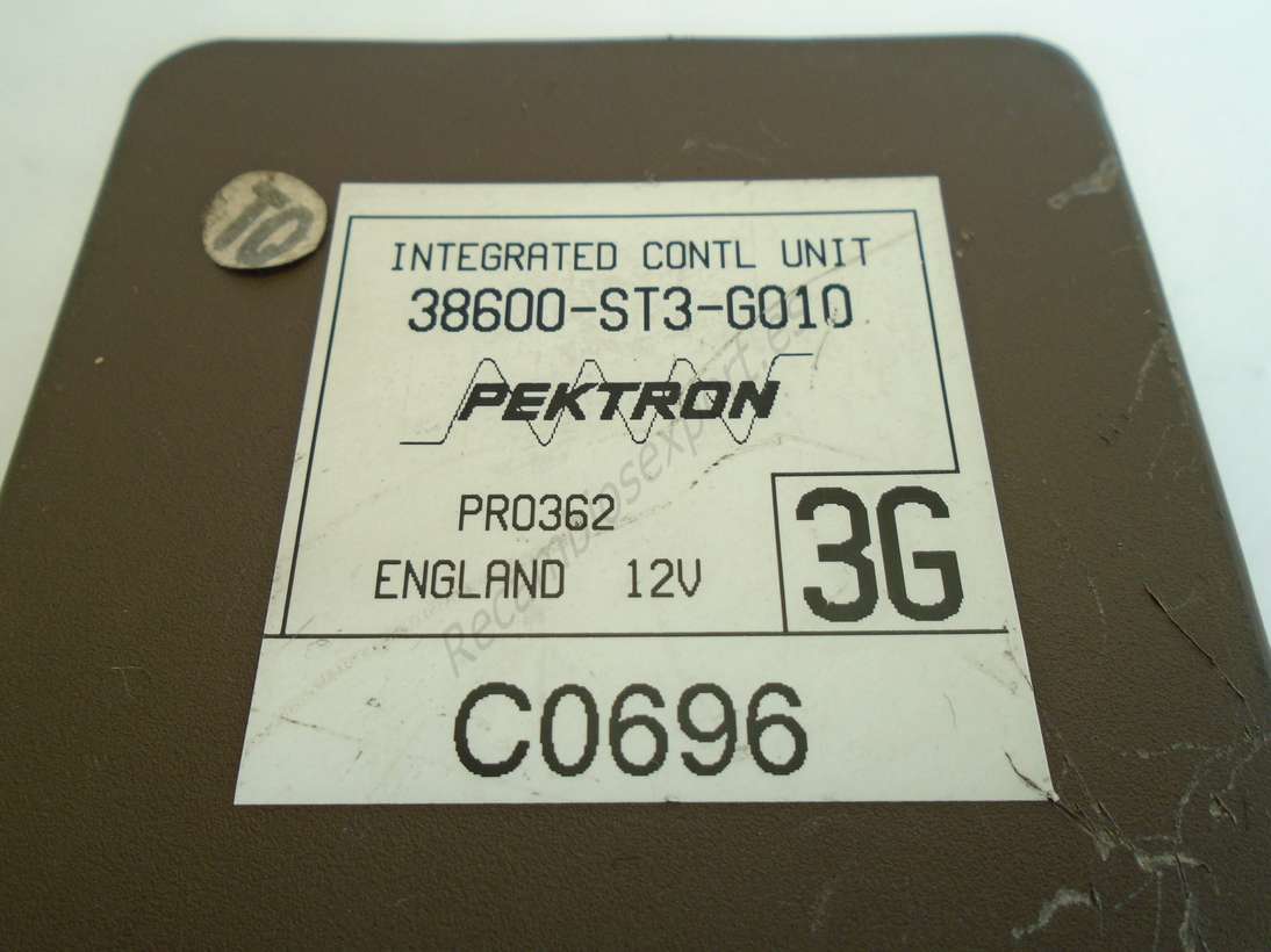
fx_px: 954
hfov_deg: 67.3
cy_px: 476
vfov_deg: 53.0
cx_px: 636
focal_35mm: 26
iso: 100
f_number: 3.2
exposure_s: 1/250
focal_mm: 4.6
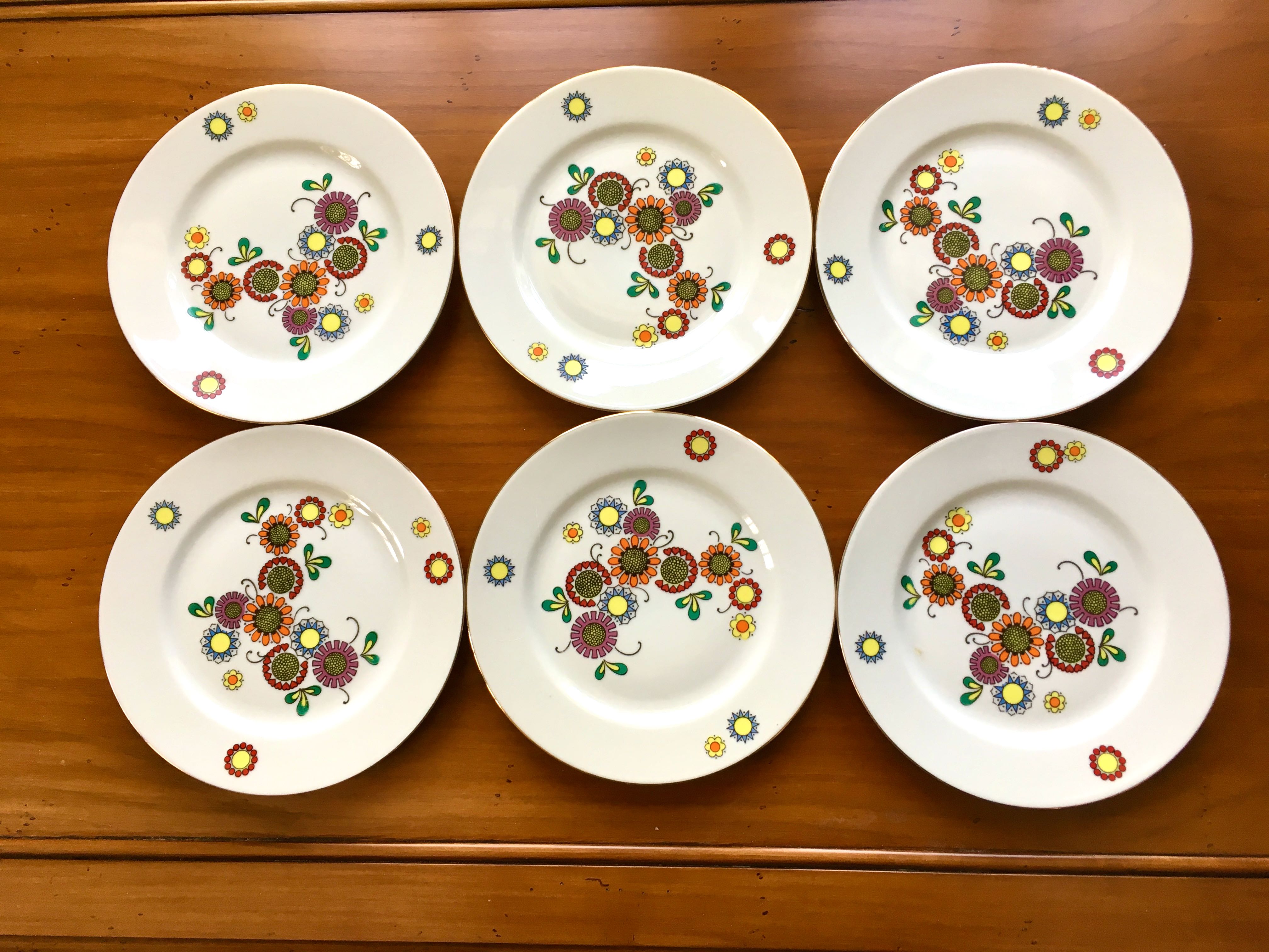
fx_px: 1063
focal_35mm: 29
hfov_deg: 61.7
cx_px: 634
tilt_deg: -83.4
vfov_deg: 48.2
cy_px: 476
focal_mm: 4.15
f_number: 2.2
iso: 25
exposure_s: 1/33
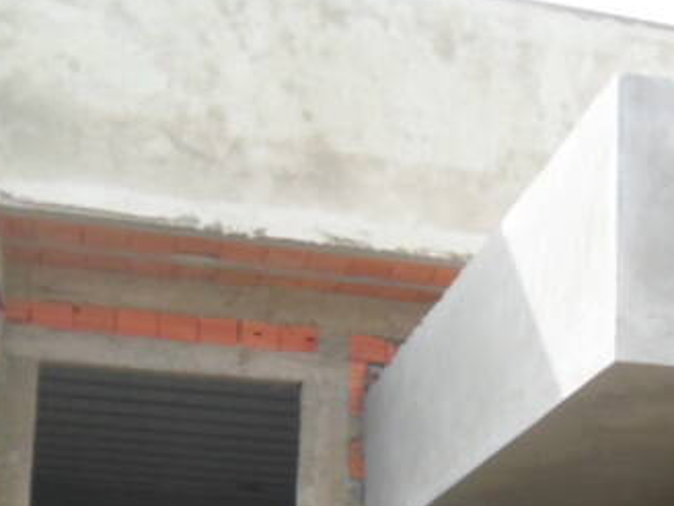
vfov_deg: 17.7
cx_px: 729
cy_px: 664
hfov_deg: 23.6
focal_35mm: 78
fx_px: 1519
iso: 80
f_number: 2.5
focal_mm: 4.5
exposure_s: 1/500
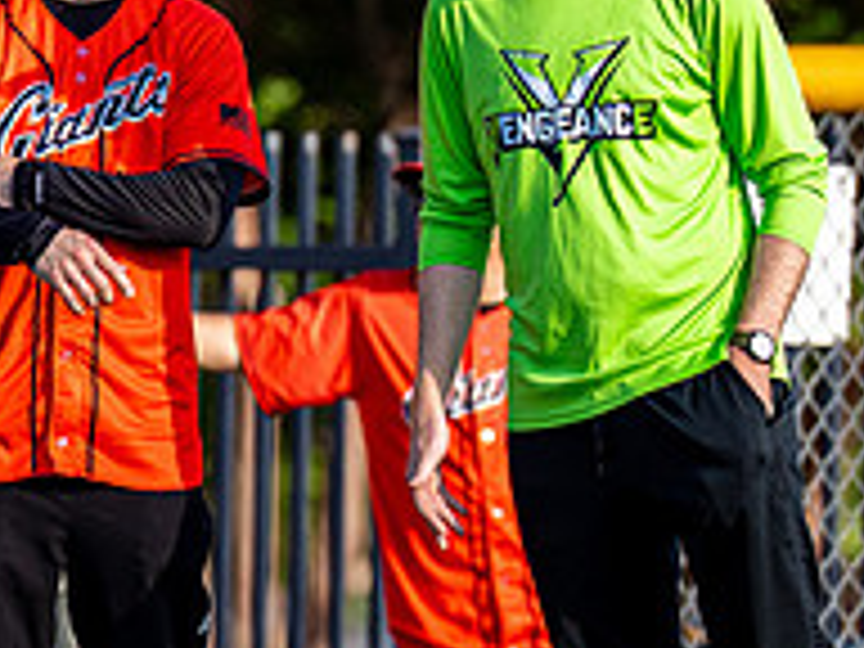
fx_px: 28429
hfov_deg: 1.7
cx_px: 154
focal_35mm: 1139
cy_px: 395
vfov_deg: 1.3
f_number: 2.8
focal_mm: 200
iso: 160
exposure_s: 1/1600
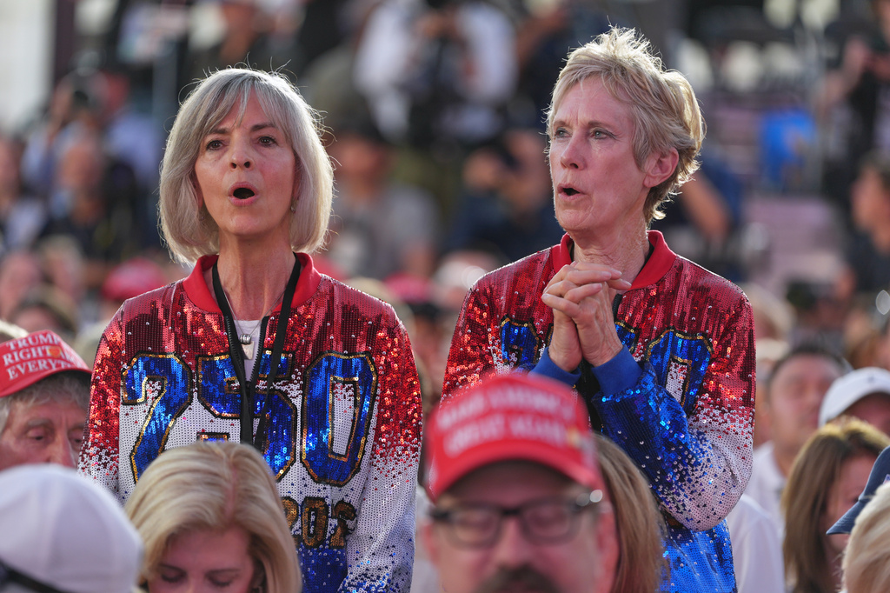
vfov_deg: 7.3
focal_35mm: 188
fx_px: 4646
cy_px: 296
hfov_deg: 10.9
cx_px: 445
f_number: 2.8
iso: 320
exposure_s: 1/250
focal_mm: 188
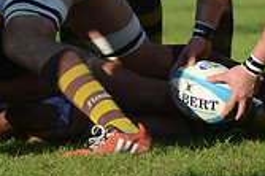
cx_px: 92
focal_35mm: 660
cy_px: -118
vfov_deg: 2.1
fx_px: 4853
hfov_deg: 3.1
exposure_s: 1/1600
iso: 400
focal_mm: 190
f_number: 4
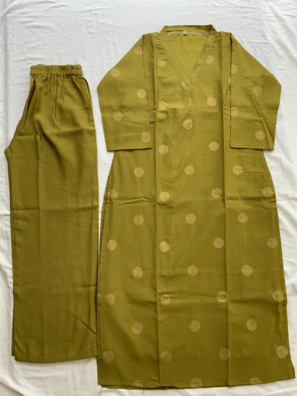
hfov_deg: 48.2
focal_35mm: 29
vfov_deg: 61.7
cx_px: 148
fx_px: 332
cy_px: 198
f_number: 1.8
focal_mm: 3
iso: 16
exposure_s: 1/422
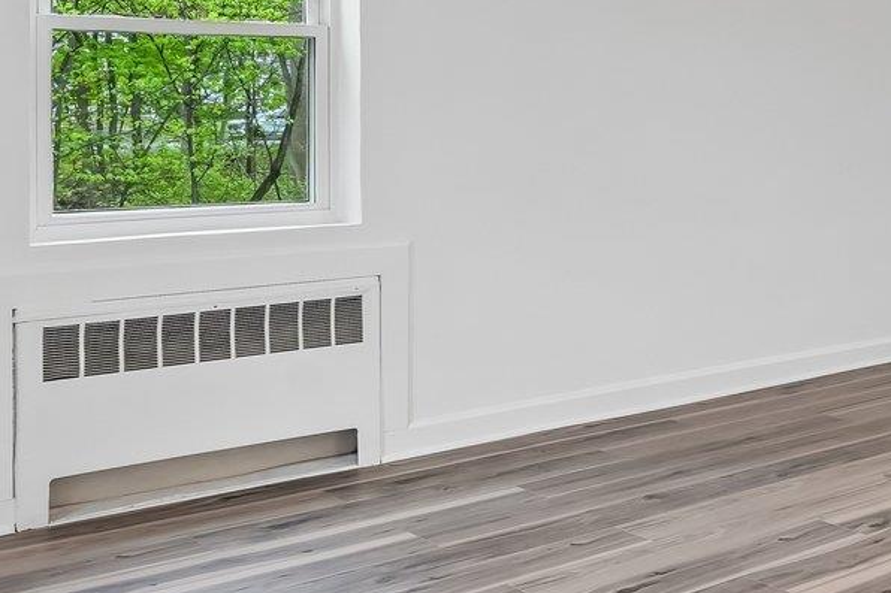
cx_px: 933
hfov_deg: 32.7
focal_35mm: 55
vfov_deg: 24.4
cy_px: 155
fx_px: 1361
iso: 400
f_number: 8
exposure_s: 1/10
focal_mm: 16
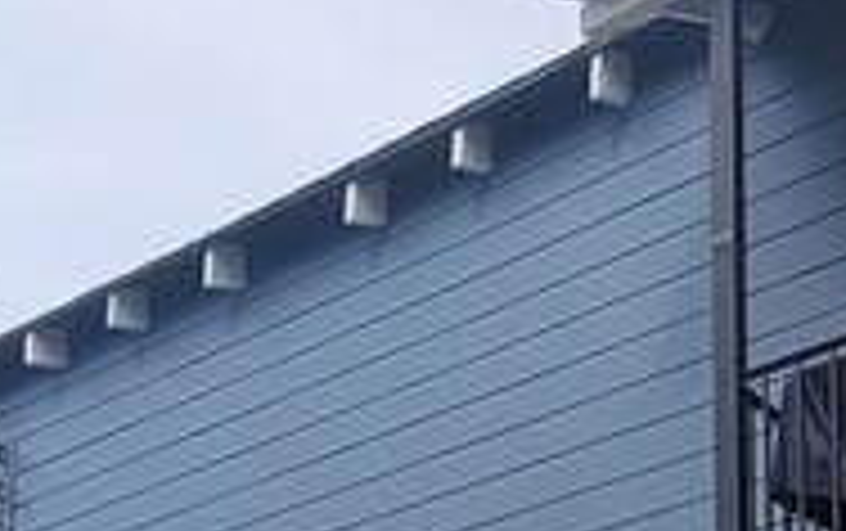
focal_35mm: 75
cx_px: 252
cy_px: 1125
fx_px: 1731
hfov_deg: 27.2
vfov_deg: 14.1
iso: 50
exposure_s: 1/825
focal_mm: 2.2
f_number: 2.2
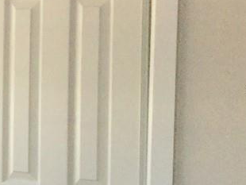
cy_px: 90
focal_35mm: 160
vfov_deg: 9.3
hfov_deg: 10.8
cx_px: -314
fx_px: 1138
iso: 32
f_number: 2.4
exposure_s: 1/60
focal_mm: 3.3
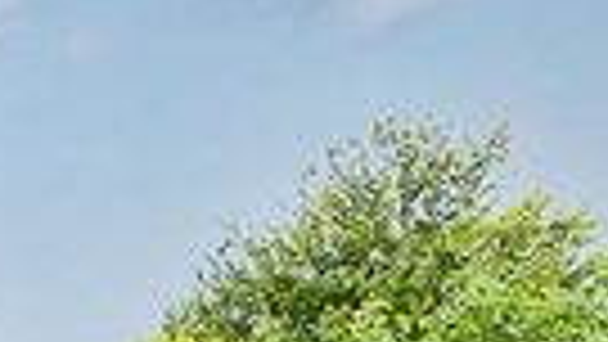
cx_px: -1653
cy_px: 880
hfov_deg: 8.9
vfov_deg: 9.5
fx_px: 1790
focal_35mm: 111
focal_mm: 14
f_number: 6.3
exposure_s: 1/200
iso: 500
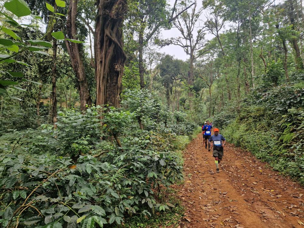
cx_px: 152
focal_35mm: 23
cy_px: 114
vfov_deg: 58.9
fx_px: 202
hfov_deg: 73.9
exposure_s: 1/180
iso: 50
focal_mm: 5.4
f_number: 1.8
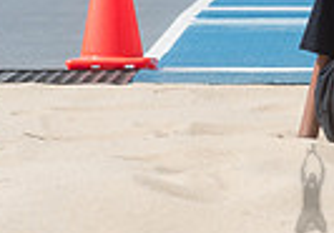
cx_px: 363
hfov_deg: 4.7
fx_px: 4041
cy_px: -14
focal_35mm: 429
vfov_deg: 3.3
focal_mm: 86
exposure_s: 1/2500
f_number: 5
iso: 400
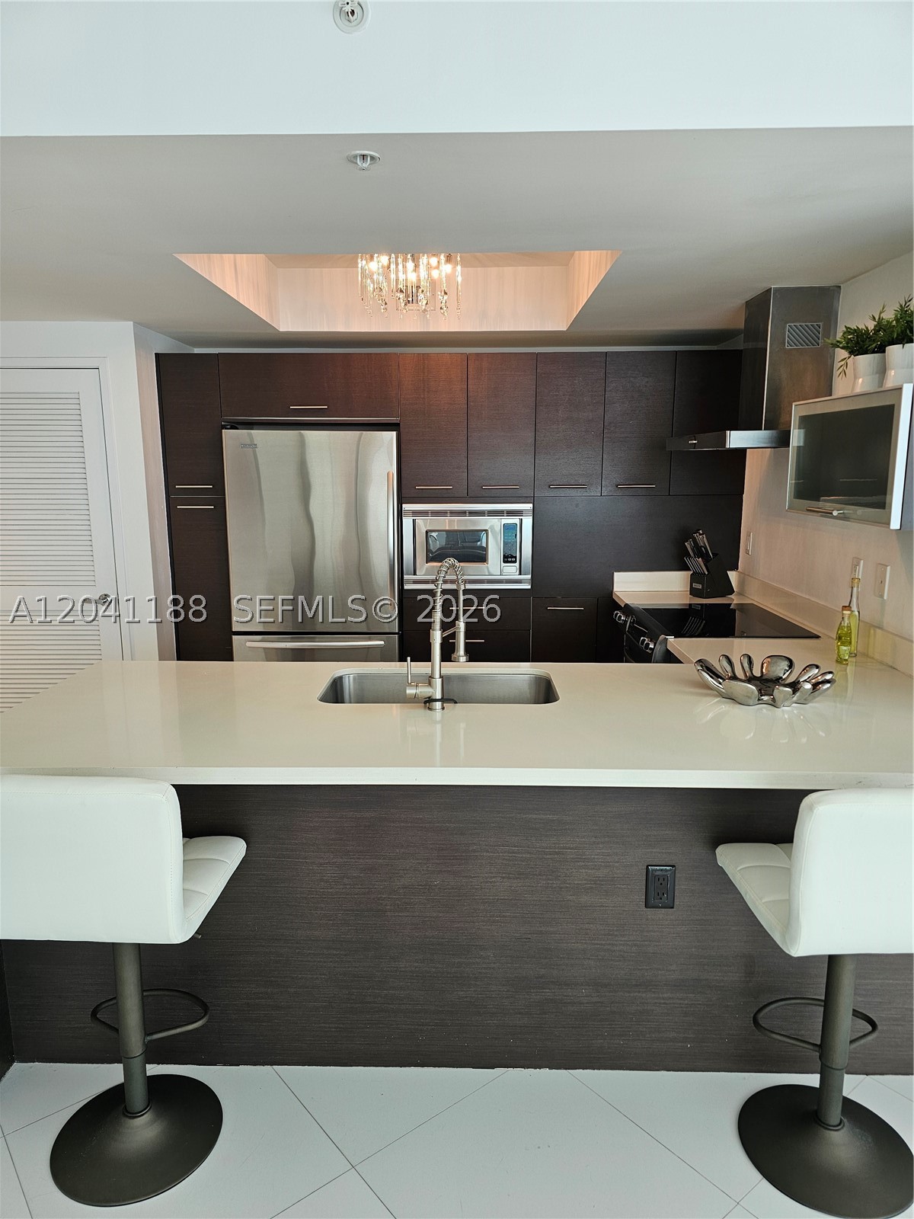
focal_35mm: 23
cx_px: 457
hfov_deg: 58.9
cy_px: 610
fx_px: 810
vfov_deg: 73.9
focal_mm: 6.3
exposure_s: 1/120
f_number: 1.7
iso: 50
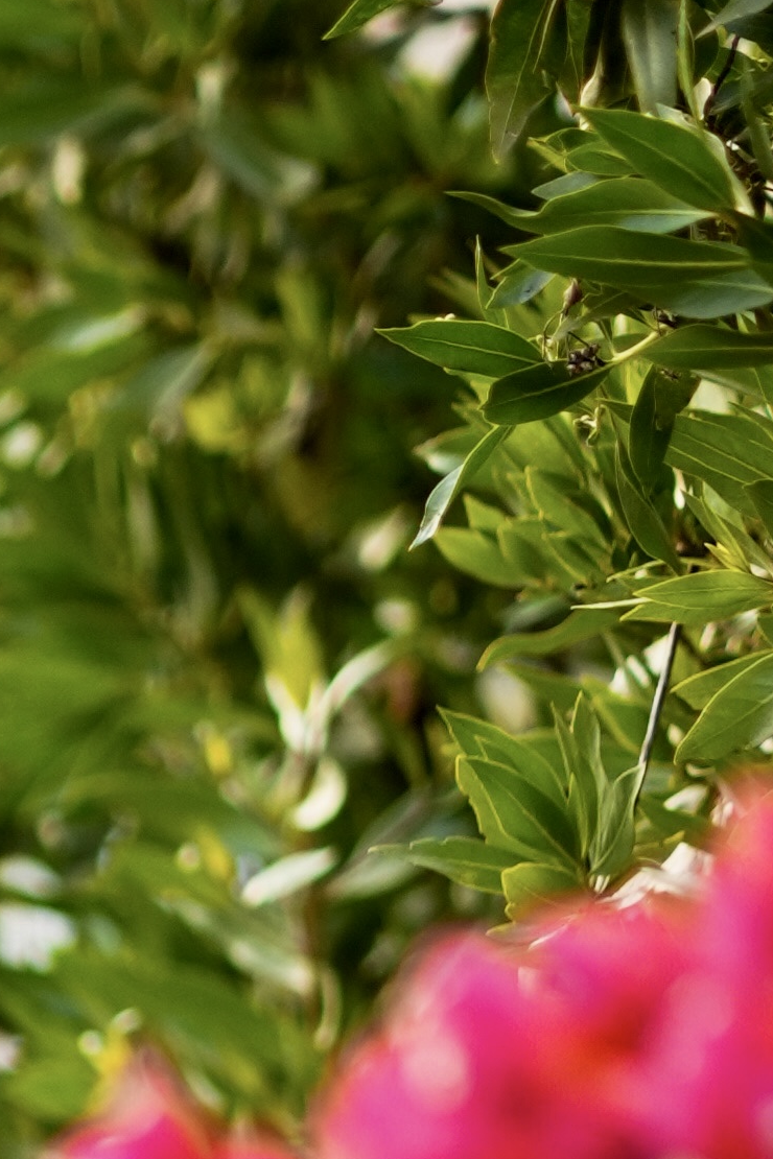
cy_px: 2110
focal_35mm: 527
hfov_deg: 2.6
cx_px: -482
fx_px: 16972
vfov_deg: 3.9
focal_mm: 85
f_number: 1.8
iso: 400
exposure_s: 1/500
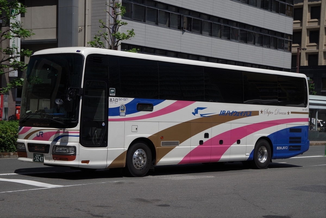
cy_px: 109
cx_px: 163
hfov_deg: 33.4
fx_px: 543
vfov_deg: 22.6
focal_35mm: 60
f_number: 11
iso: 200
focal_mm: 40
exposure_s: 1/320
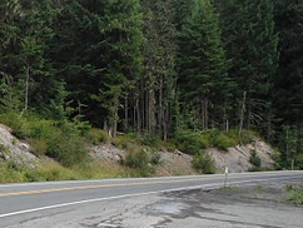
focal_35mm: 83
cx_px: -29
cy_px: 216
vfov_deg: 17.5
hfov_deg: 22.3
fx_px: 727
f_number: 4
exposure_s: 1/2000
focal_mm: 24
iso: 1600
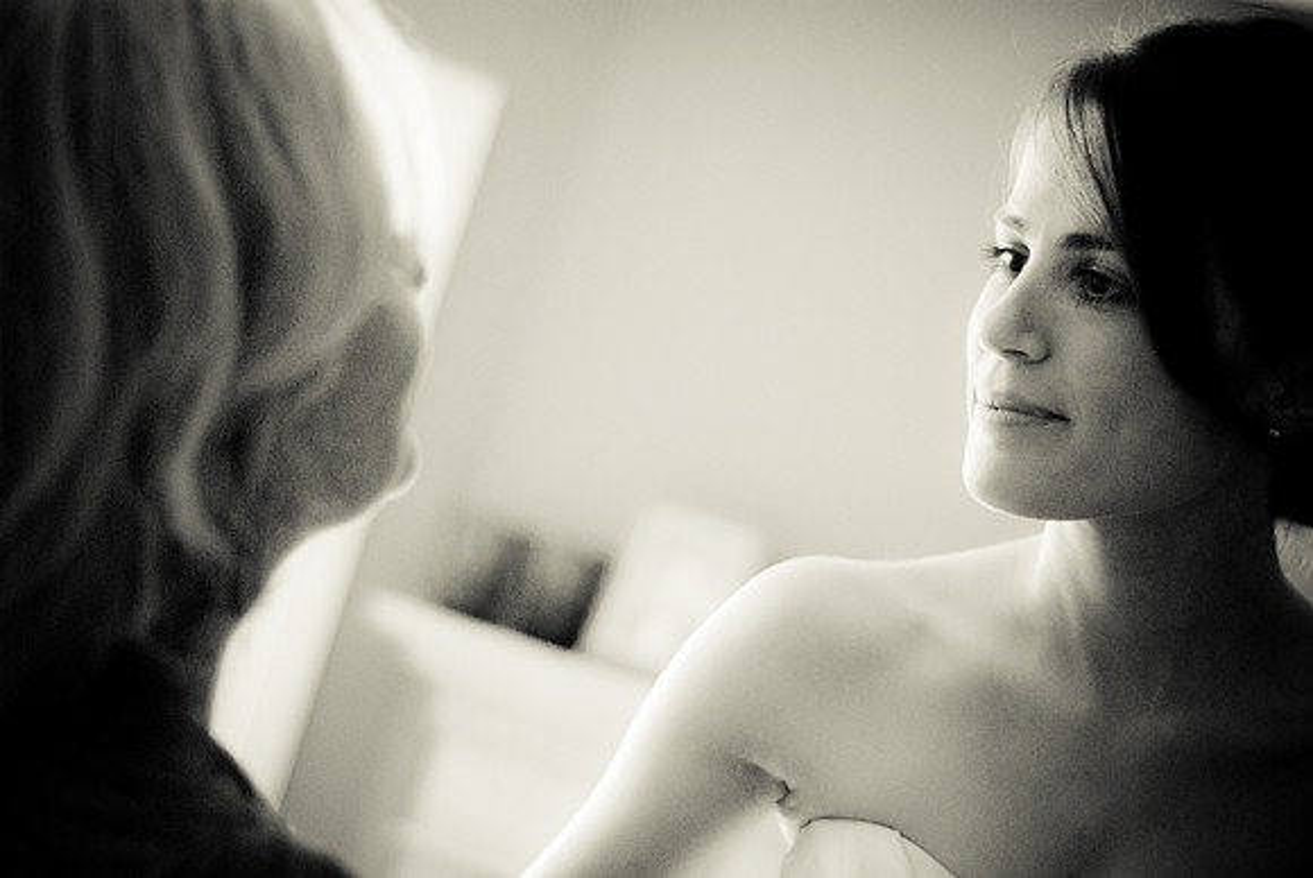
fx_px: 2738
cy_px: 439
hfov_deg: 27.0
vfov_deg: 18.2
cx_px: 656
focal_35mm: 75
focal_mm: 50
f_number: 2
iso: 800
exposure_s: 1/200
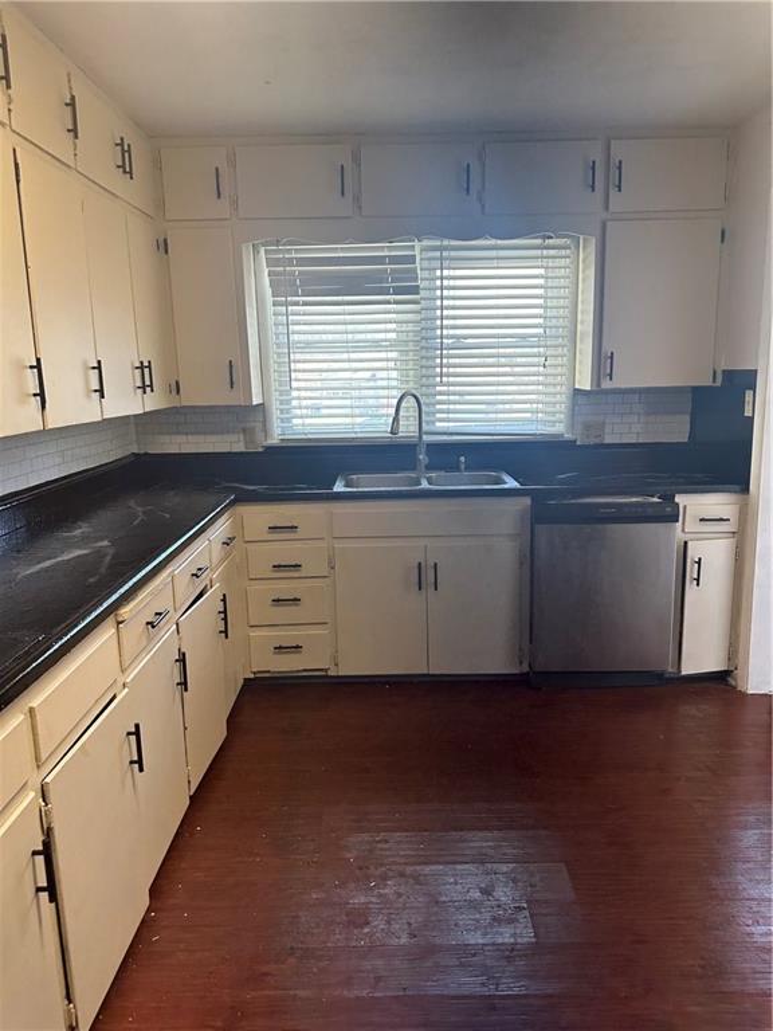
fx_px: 715
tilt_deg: -9.8
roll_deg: +0.2
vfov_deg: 71.6
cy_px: 516
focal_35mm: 24
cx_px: 386
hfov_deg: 56.8
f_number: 1.78
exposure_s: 1/120
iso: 160
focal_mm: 6.86
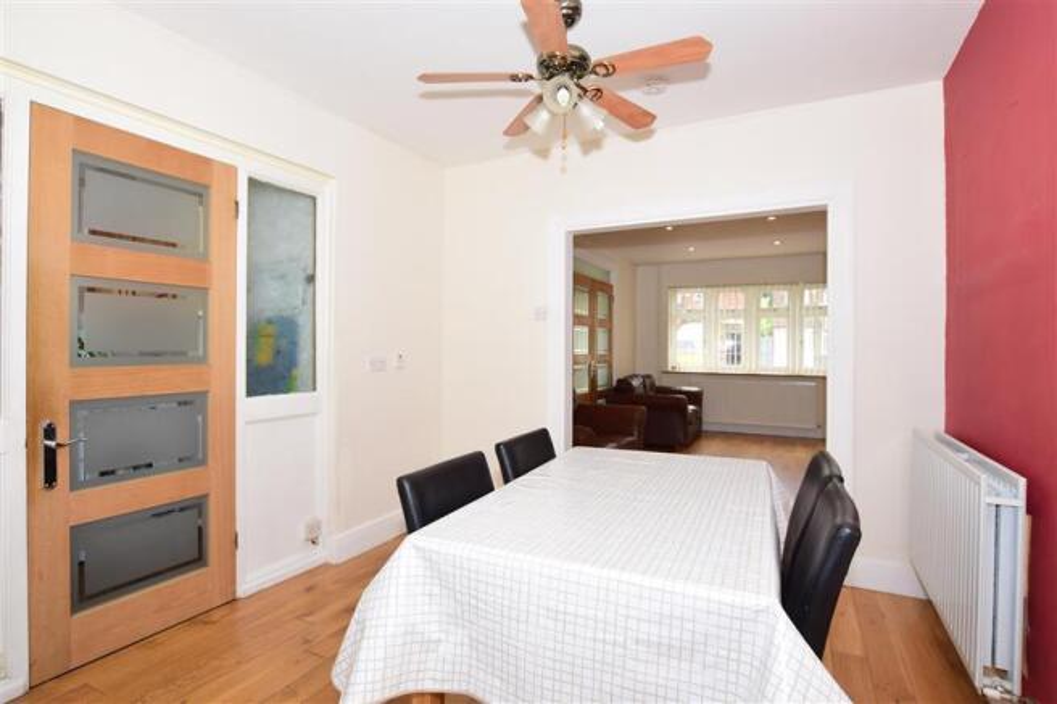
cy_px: 352
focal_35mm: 17
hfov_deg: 92.5
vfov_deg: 69.6
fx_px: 506
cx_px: 528
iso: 400
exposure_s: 1/125
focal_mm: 11.5
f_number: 5.6
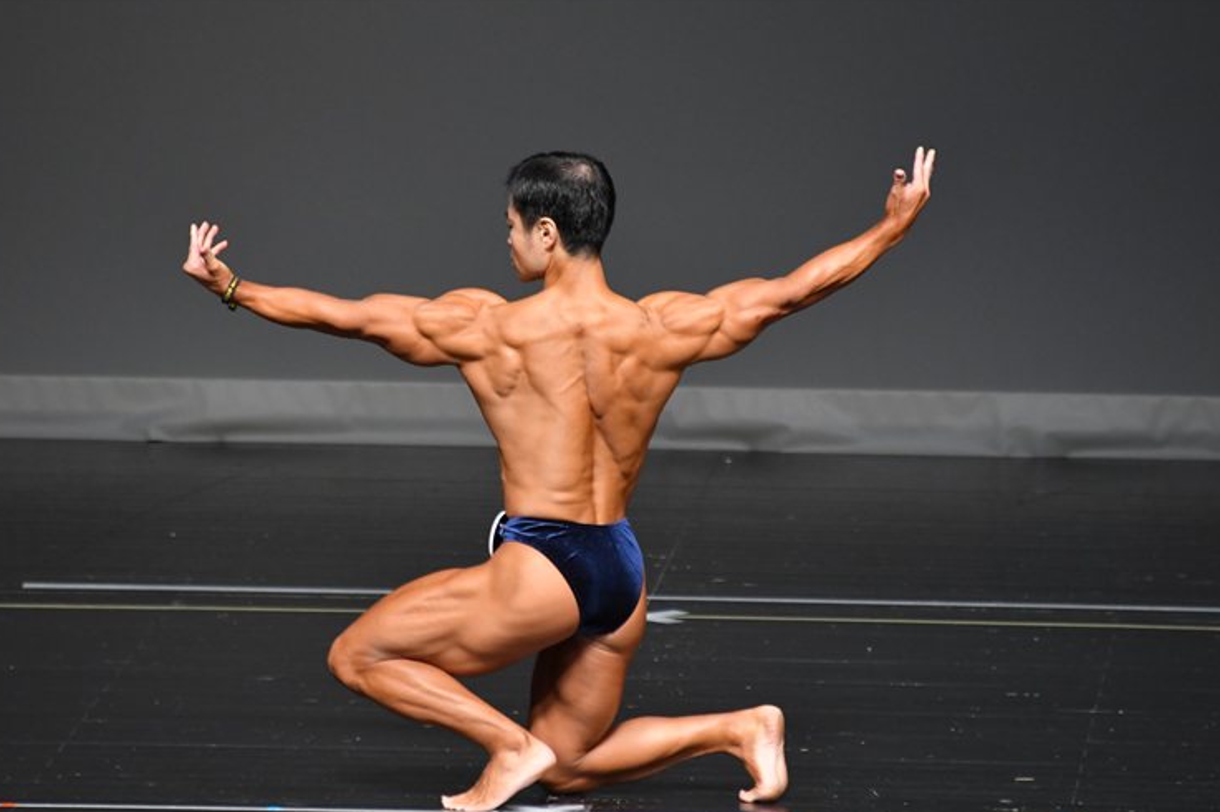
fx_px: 16025
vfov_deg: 2.9
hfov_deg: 4.4
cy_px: 417
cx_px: 618
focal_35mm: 473
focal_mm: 300
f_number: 5.6
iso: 2500
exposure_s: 1/400
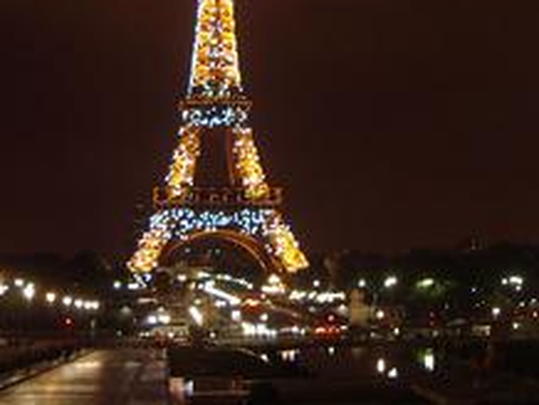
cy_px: 100
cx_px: 309
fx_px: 951
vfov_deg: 23.8
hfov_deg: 31.6
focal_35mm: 61
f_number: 2.6
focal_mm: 5.8
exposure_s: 1/4
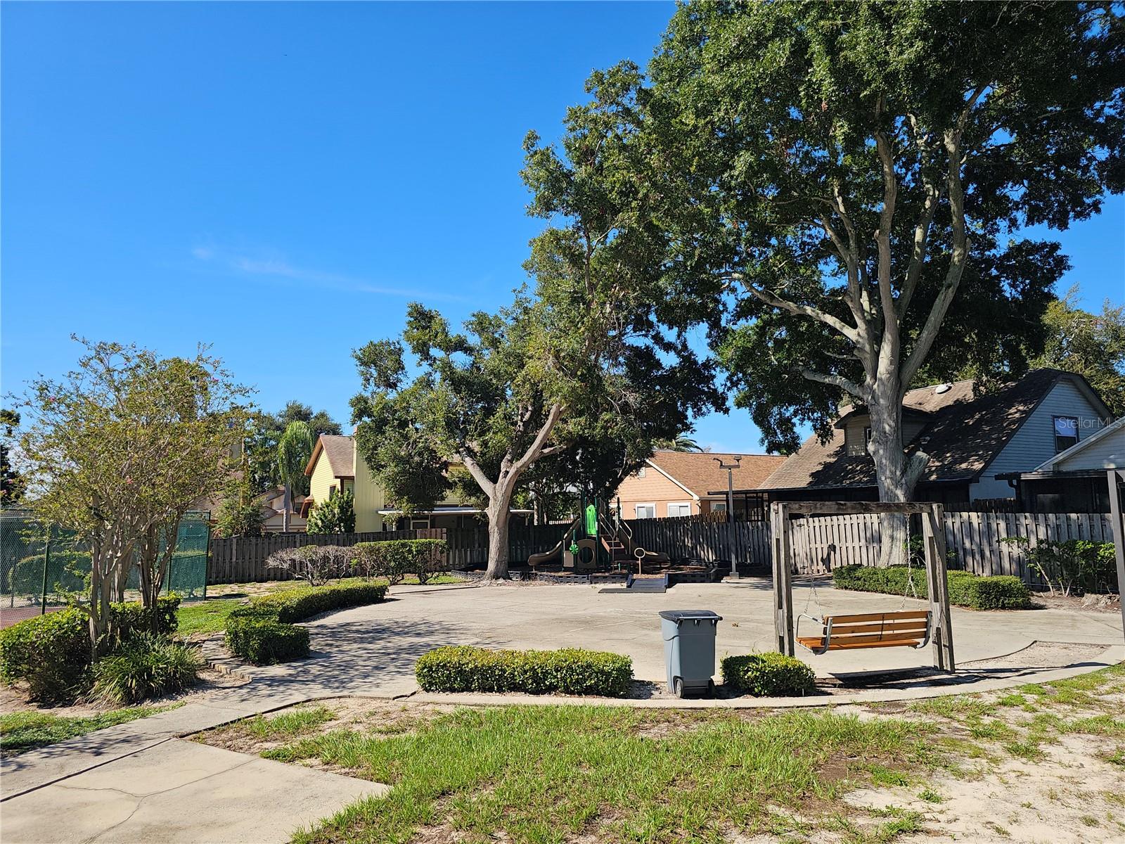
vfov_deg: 58.9
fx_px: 747
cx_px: 562
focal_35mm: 23
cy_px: 422
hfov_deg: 73.9
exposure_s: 1/601
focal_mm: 6.3
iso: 10
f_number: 1.7
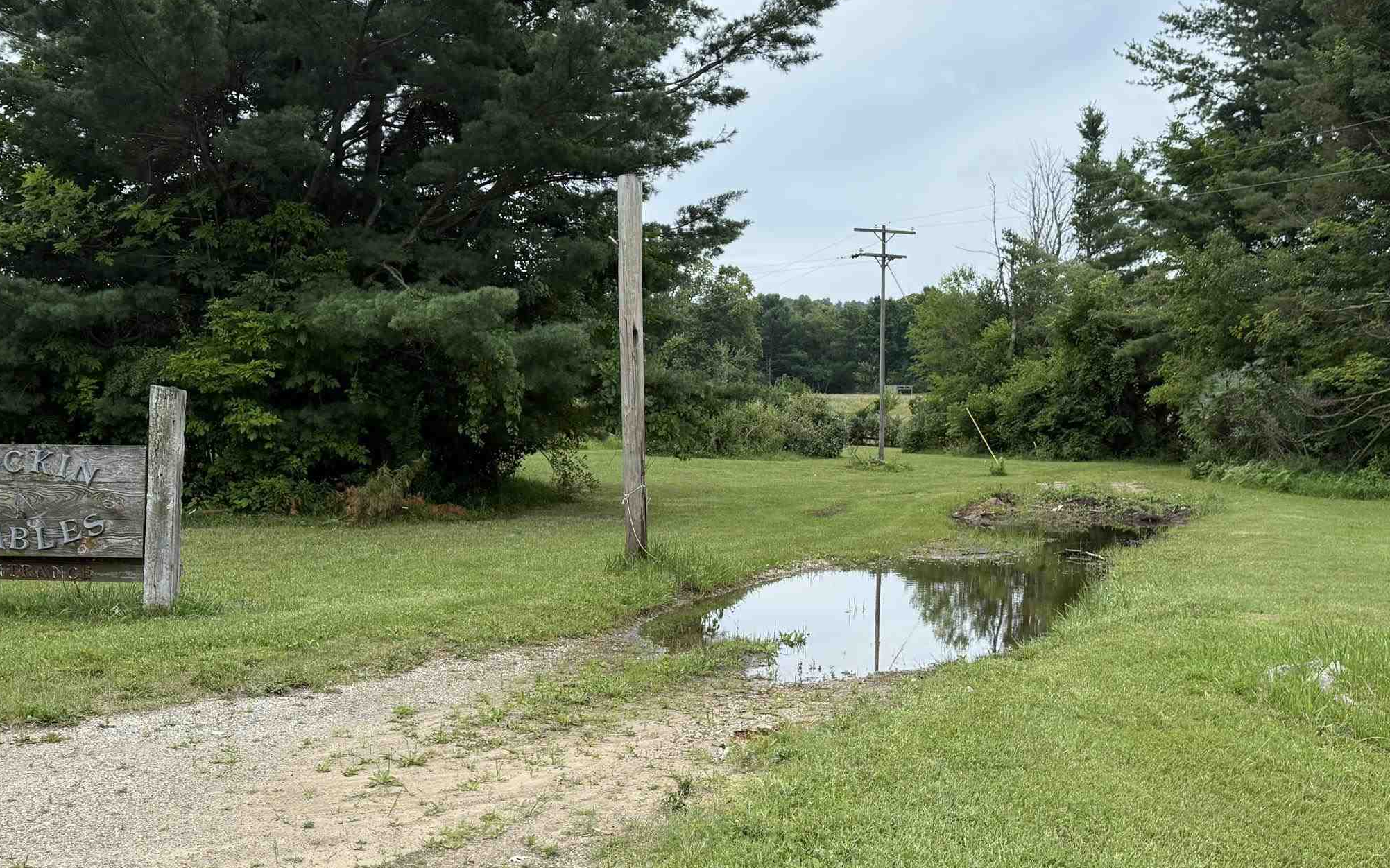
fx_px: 1477
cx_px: 769
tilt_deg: +1.9
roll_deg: +0.0
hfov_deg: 50.3
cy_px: 426
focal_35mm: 39
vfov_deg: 32.8
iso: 100
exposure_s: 1/2907
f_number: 1.78
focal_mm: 6.76
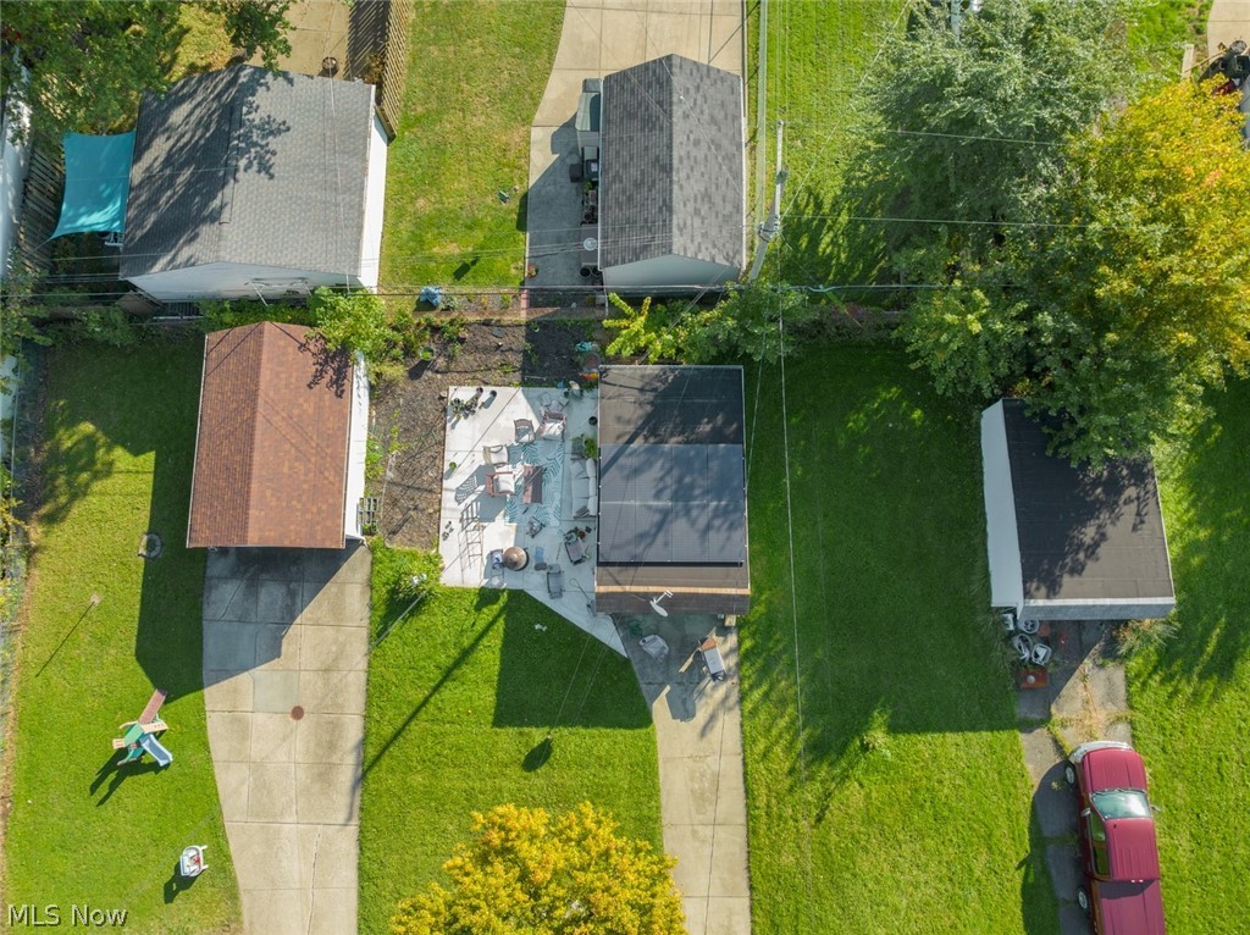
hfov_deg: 71.6
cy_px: 468
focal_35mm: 24
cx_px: 625
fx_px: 866
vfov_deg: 56.7
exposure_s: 1/400
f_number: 2.8
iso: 140
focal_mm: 12.29
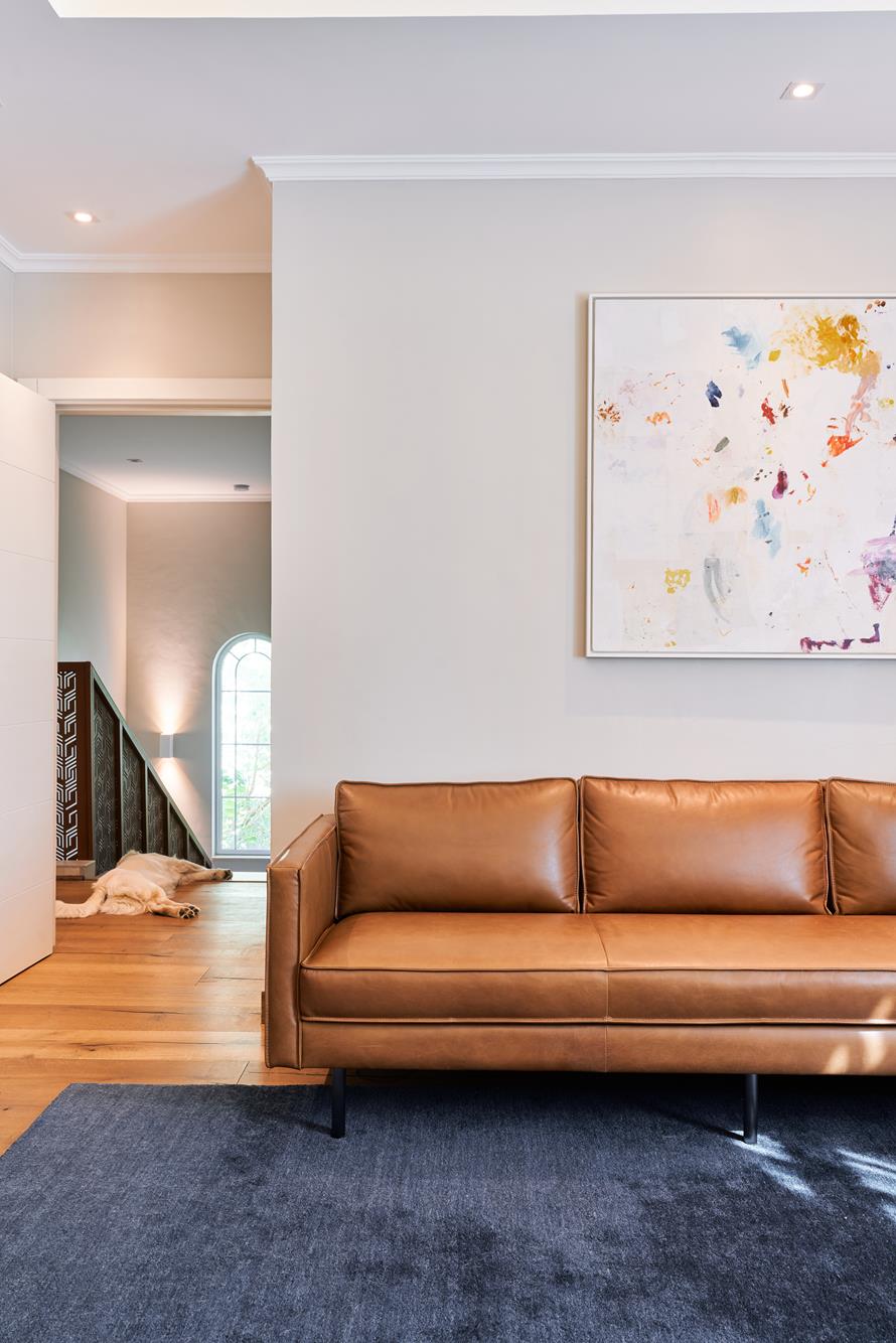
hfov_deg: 45.0
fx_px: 1082
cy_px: 672
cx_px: 448
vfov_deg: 63.6
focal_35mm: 29
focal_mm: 29
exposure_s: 2.5
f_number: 10
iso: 100
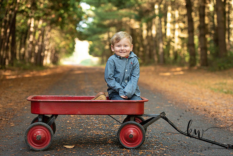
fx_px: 463
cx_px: 116
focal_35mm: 72
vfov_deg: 19.1
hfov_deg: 28.3
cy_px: 78
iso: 400
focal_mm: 70
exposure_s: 1/320
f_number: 2.8
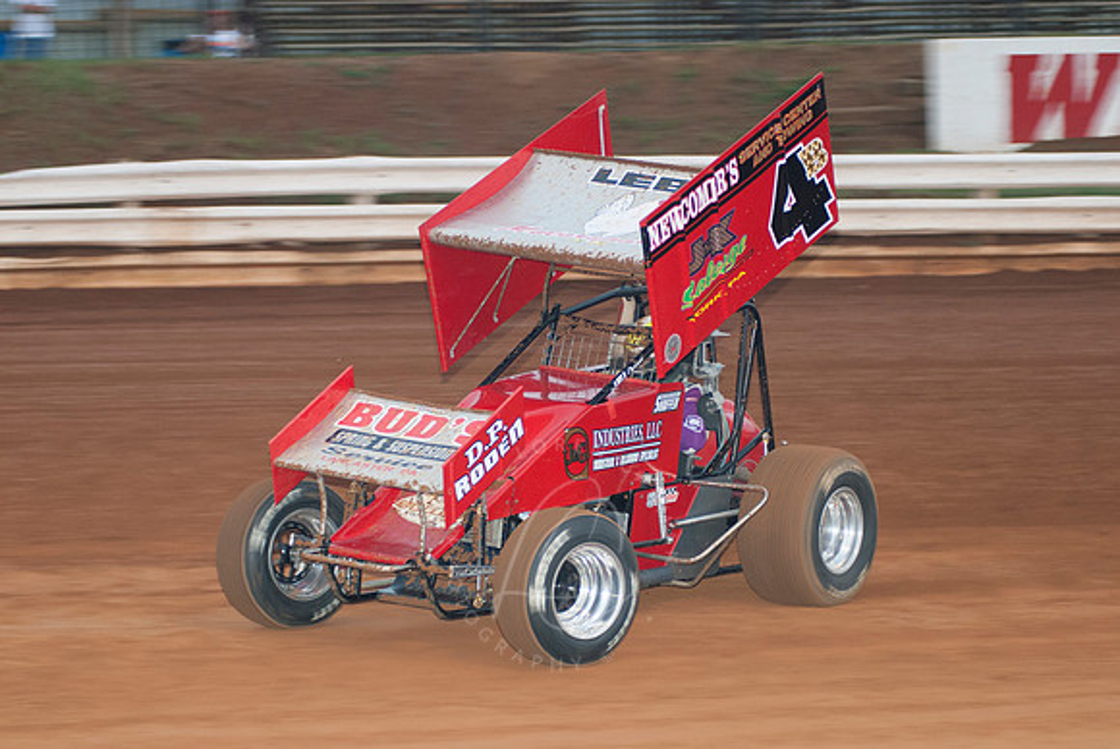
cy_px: 374
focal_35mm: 120
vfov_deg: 11.4
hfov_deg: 17.0
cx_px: 560
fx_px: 3737
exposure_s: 1/320
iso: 400
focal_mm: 80
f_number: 3.2
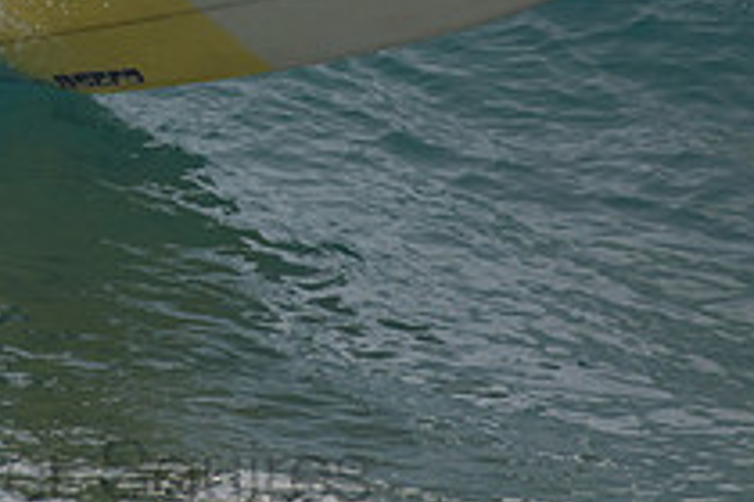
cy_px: -124
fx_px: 43414
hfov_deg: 1.0
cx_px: 93
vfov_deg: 0.7
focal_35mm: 2073
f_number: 5.6
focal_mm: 500
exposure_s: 1/1600
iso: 800
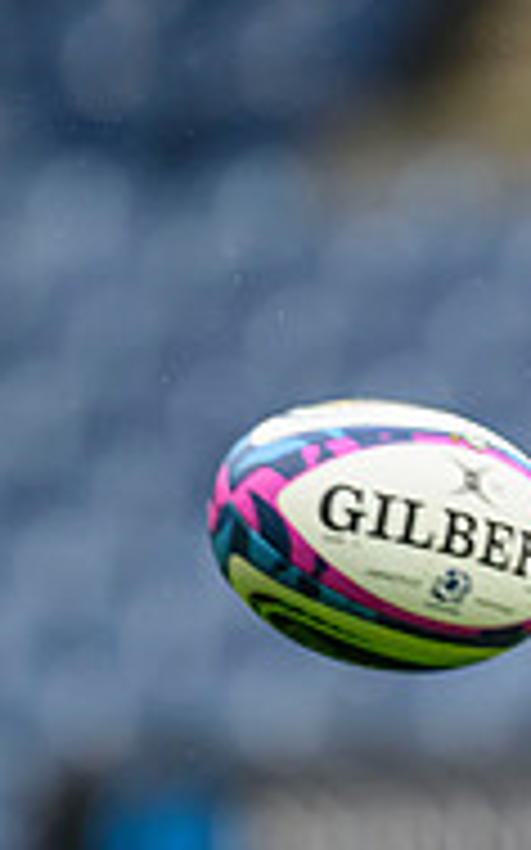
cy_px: 518
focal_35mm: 2064
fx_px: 47827
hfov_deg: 0.6
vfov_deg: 1.0
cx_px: 1443
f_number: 4
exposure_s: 1/1250
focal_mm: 560
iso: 3200
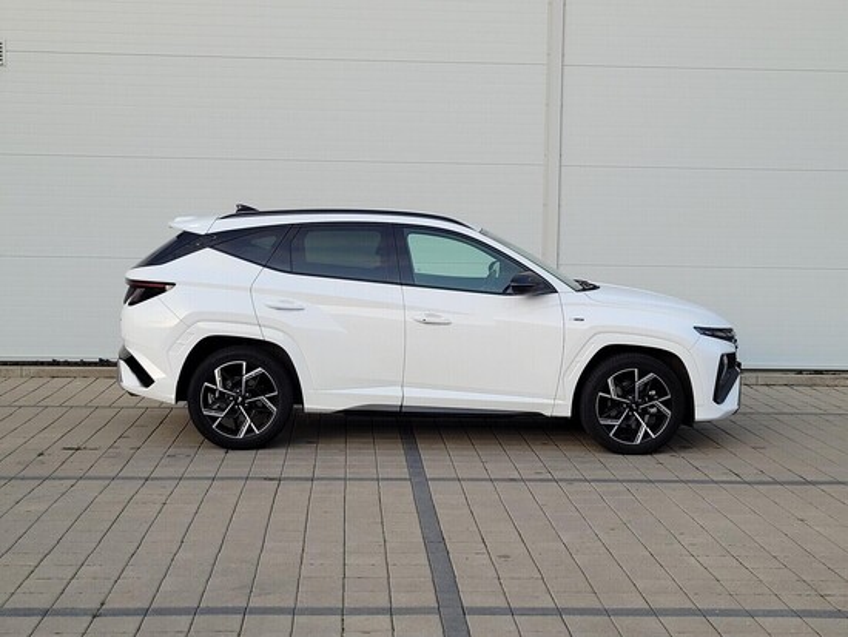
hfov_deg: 67.3
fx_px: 637
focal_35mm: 26
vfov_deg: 53.1
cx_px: 424
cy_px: 318
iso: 40
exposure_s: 1/174
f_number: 1.8
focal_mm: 5.4
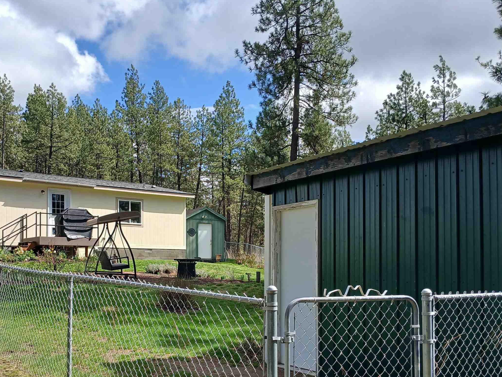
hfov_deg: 47.5
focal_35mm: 39
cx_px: 195
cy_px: 253
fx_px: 566
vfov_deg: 36.4
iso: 20
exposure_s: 1/448
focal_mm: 3.98
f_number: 1.8
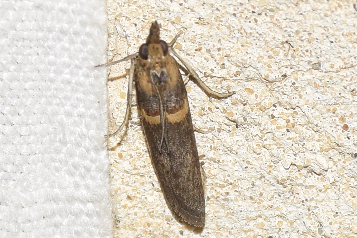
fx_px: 2082
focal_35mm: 210
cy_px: 119
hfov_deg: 9.8
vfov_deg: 6.5
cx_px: 178
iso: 100
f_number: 11
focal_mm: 140
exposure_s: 1/160
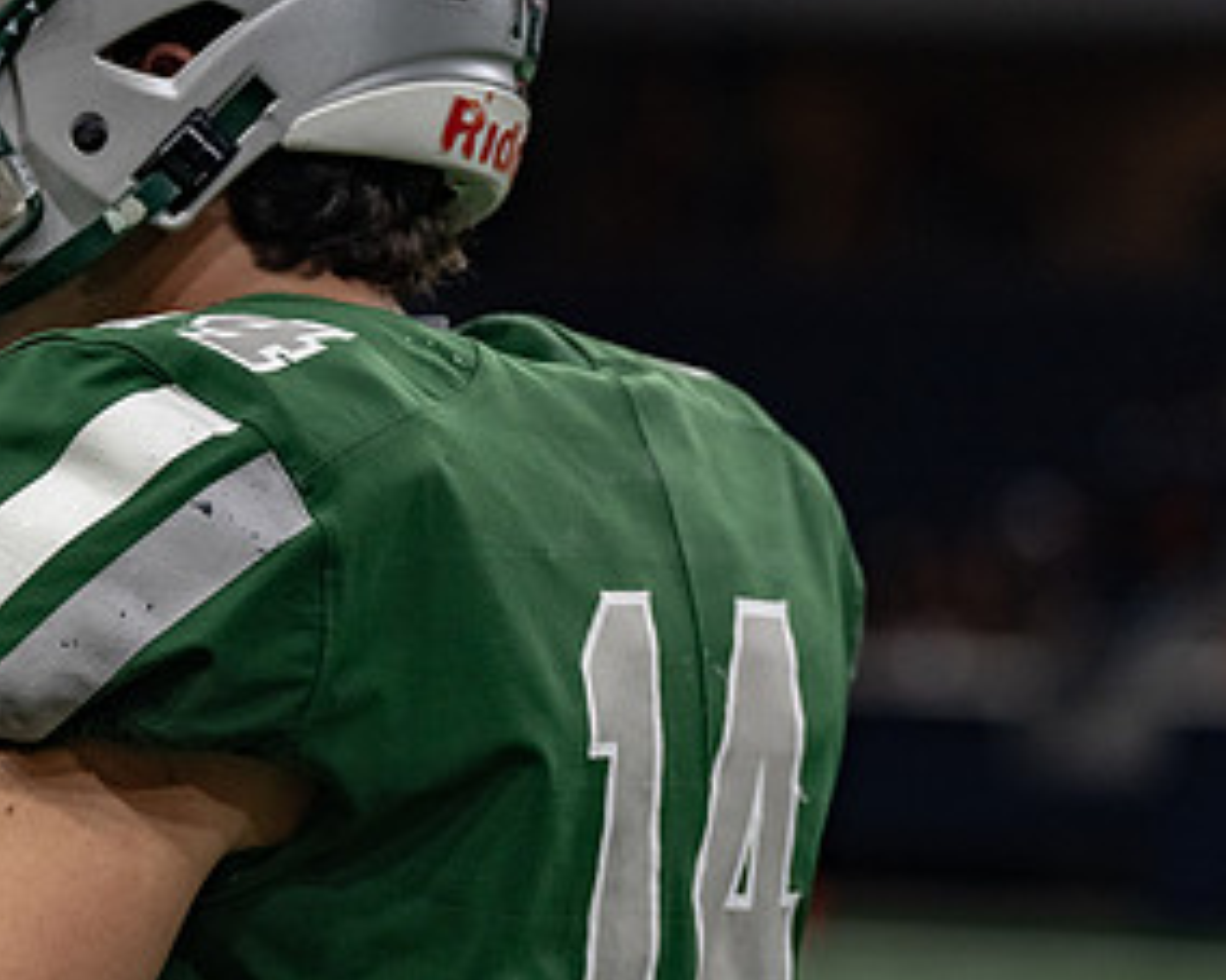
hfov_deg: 8.3
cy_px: 496
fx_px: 8379
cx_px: 112
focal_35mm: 231
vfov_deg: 6.7
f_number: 2.8
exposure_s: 1/1000
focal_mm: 109
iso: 3200
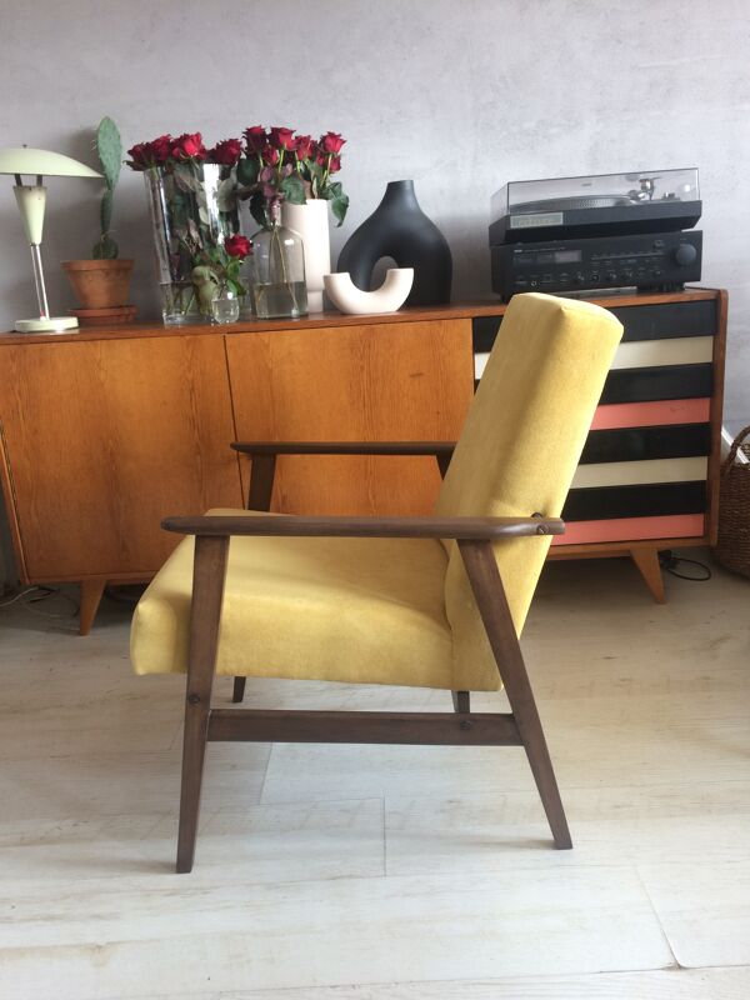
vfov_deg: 61.7
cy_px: 500
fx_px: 838
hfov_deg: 48.2
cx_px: 375
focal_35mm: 29
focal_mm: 4.15
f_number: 2.2
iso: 40
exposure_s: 1/50
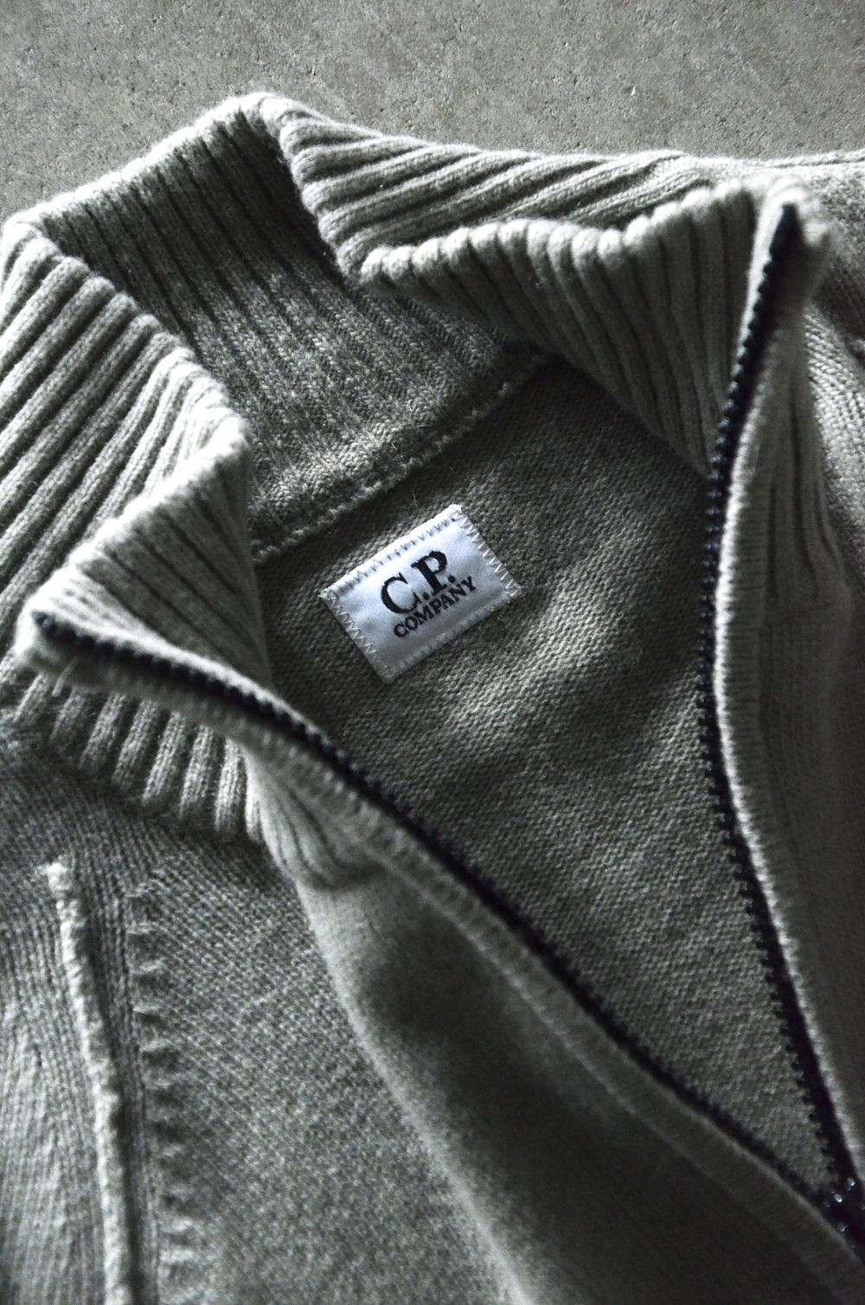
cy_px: 652
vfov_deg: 26.0
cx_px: 432
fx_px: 2823
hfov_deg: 17.4
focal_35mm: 78
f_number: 5.6
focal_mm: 52
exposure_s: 1/50
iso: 3200
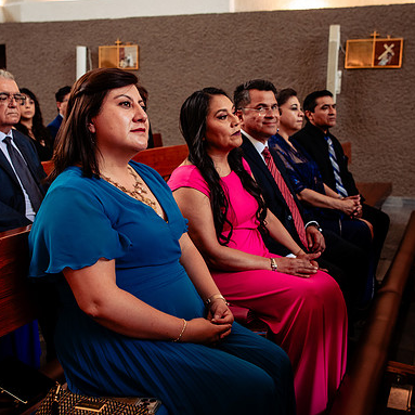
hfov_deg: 37.5
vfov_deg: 37.6
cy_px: 206
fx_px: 610
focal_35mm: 45
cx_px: 179
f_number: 4.5
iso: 1600
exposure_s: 1/125
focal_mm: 35
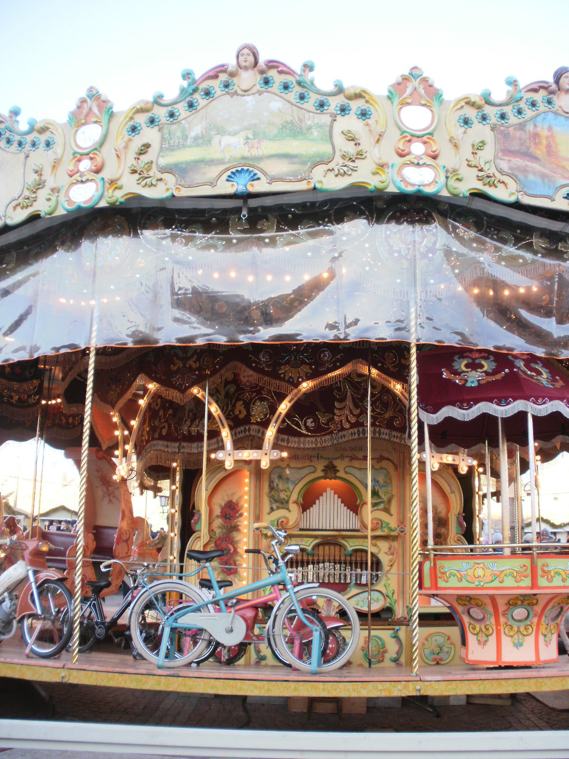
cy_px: 380
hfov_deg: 39.7
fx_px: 789
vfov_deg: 51.4
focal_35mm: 36
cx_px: 284
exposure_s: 1/60
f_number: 3.5
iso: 100
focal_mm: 6.3
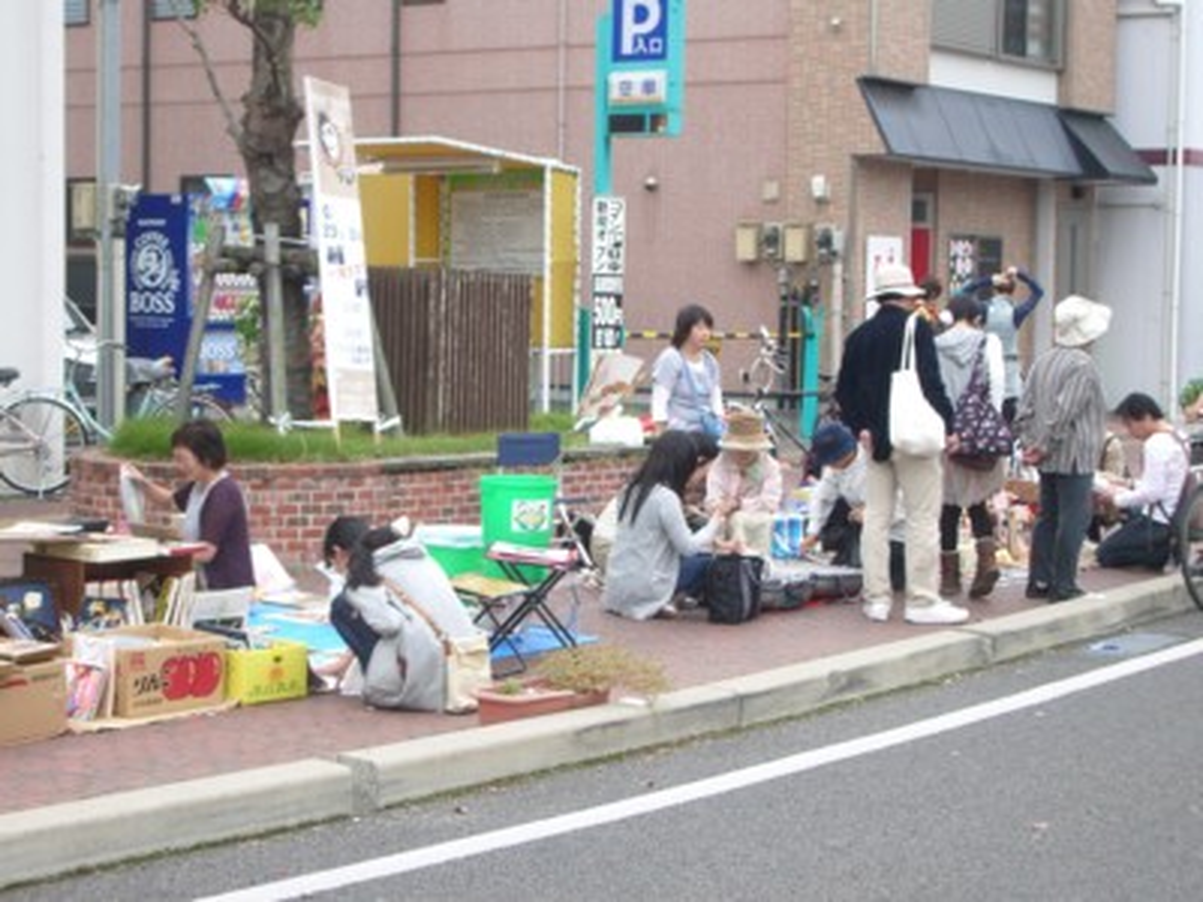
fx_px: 2572
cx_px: 602
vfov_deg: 19.9
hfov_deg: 26.3
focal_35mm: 74
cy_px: 451
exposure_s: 1/100
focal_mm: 12.2
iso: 100
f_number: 3.9
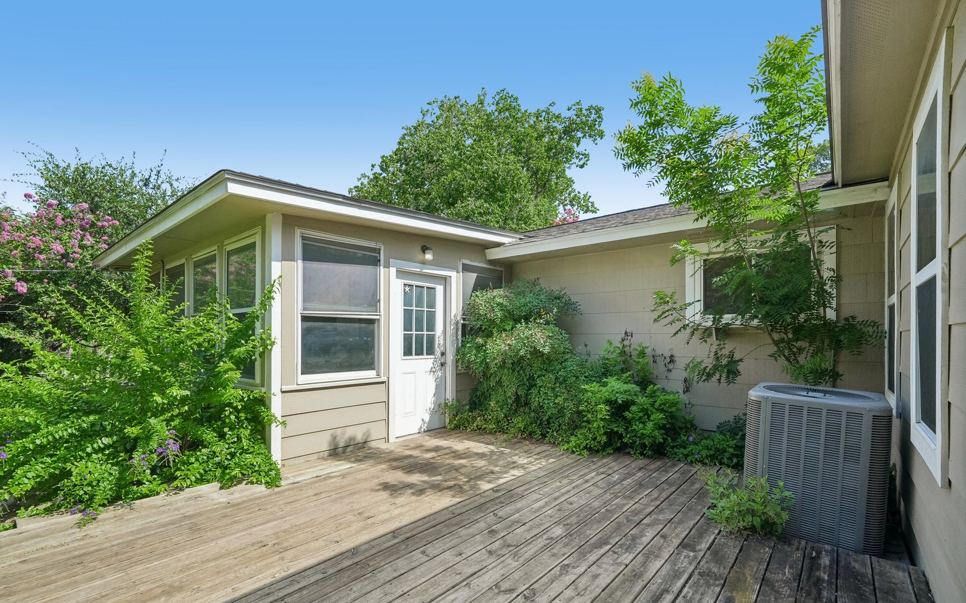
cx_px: 490
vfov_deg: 71.0
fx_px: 421
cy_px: 333
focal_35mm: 16
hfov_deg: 97.8
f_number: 10
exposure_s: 1/640
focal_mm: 15
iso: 800
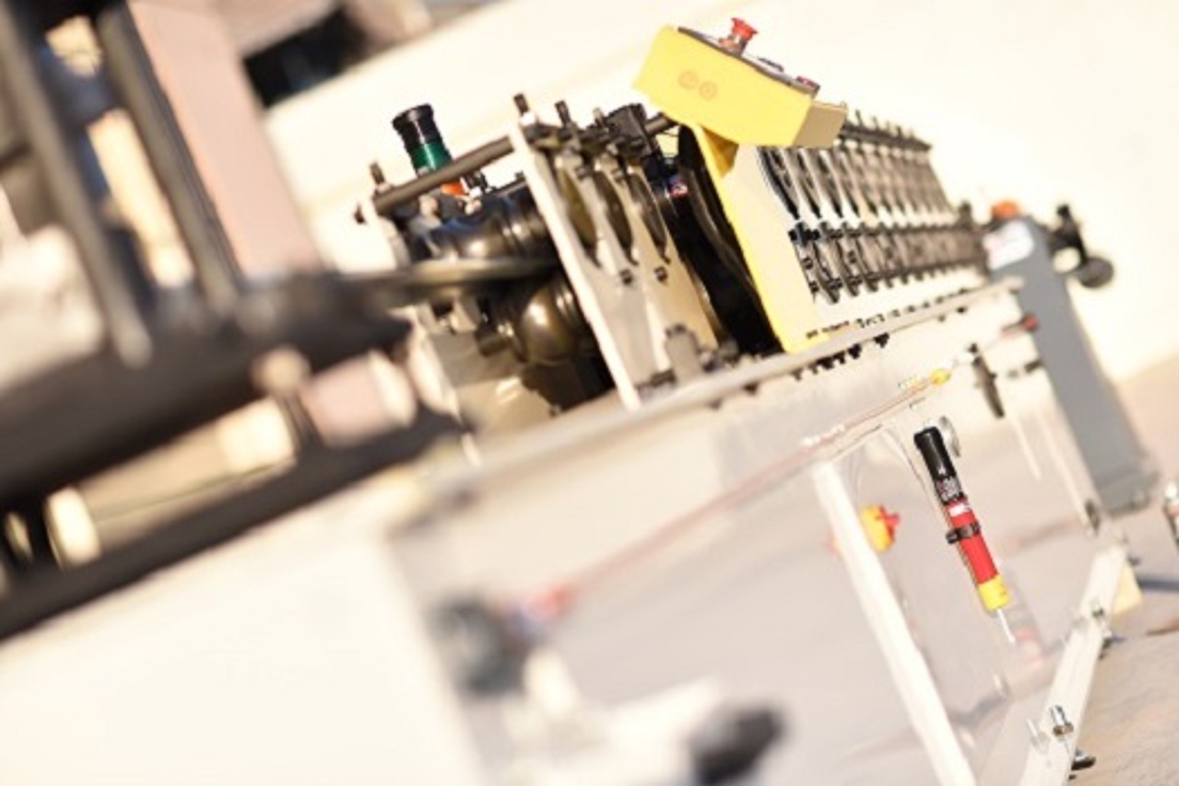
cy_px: 393
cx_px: 590
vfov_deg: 16.1
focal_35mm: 85
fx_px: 2784
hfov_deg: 23.9
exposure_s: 1/4000
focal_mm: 85
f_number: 2
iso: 200
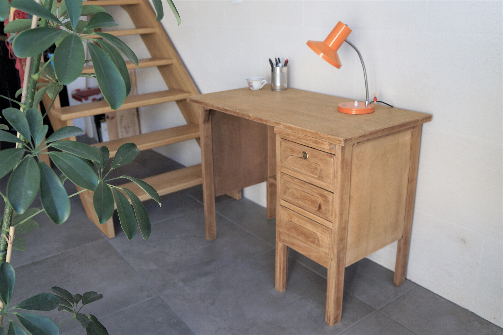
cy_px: 168
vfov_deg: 43.6
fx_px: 419
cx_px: 252
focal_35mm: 30
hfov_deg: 62.0
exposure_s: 1/160
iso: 400
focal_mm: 20
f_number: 4
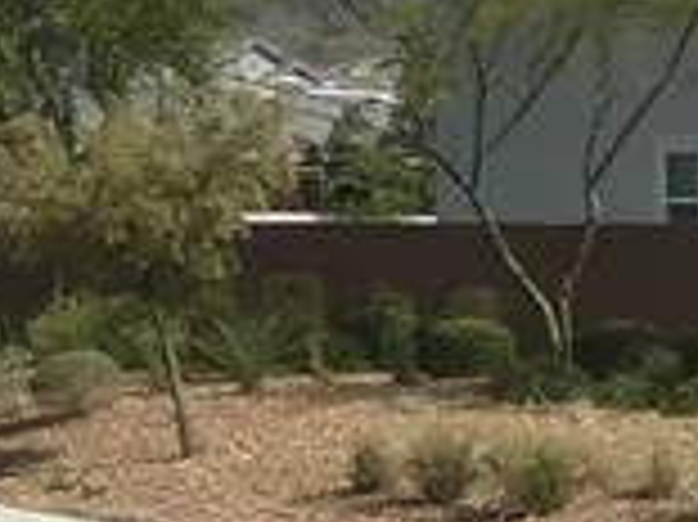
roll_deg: -1.2
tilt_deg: +3.6
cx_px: -536
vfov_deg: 7.2
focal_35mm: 205
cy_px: 63
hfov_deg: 9.2
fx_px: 4130
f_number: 2.4
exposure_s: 1/1812
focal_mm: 3.3
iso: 25
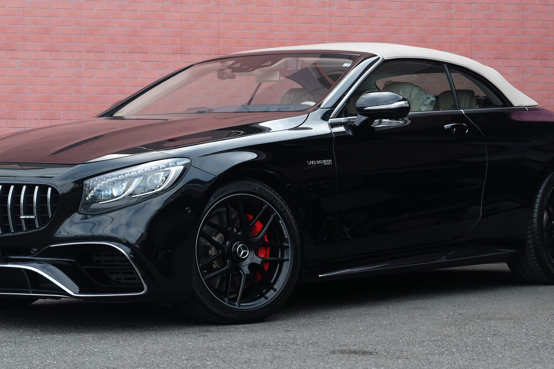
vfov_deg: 11.6
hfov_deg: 17.3
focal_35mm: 118
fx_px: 1816
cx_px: 255
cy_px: 164
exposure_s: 1/170
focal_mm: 55
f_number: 5.6
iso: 200
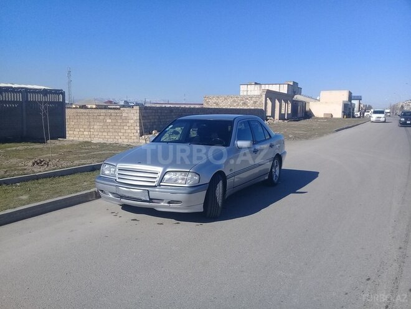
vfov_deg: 45.4
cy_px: 154
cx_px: 206
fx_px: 368
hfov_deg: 58.4
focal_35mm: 31
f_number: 2.2
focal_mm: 3.3
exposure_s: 1/1770
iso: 50
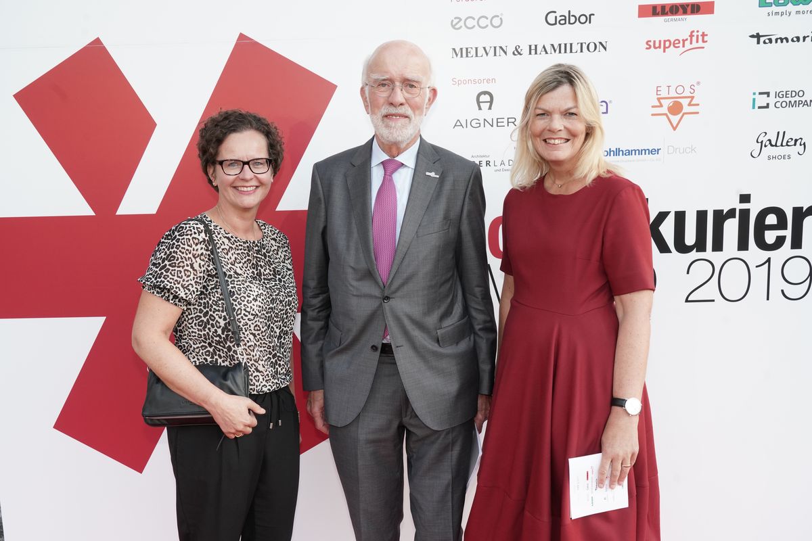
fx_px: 789
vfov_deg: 37.9
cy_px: 270
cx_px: 406
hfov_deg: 54.4
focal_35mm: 35
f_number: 9
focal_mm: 35
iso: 1600
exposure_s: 1/250
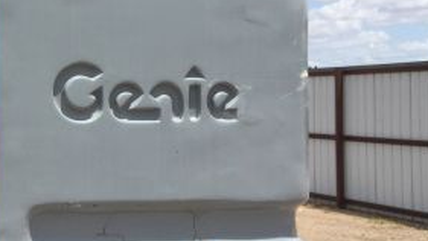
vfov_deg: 13.4
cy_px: 76
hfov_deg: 21.3
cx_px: -139
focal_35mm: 90
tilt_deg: +1.4
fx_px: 1021
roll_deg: +0.5
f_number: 2.2
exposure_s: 1/2198
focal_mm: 4.15
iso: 32
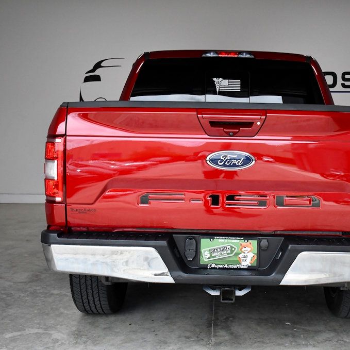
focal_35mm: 50
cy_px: 176
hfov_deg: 33.7
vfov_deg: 34.0
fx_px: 572
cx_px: 235
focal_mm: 26
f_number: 5.6
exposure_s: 1/3200
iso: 2500
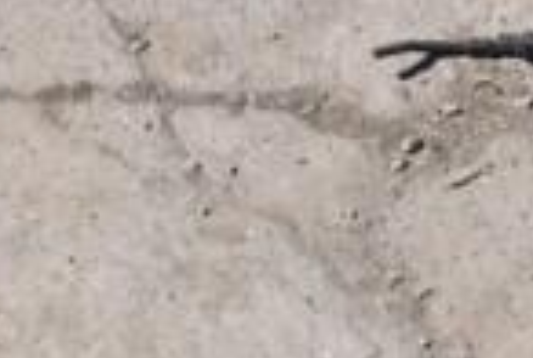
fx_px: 2374
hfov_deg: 12.6
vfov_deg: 8.6
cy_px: -7
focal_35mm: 160
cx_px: -62
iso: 800
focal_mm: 26
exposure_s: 1/800
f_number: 14
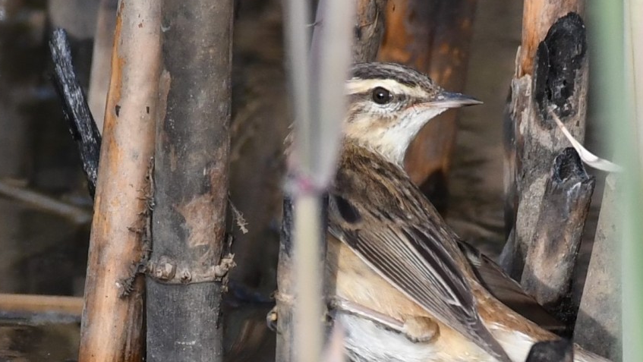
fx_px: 16611
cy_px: 227
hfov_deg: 2.2
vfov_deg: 1.2
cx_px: 327
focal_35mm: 974
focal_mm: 500
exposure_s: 1/800
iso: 720
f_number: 6.3
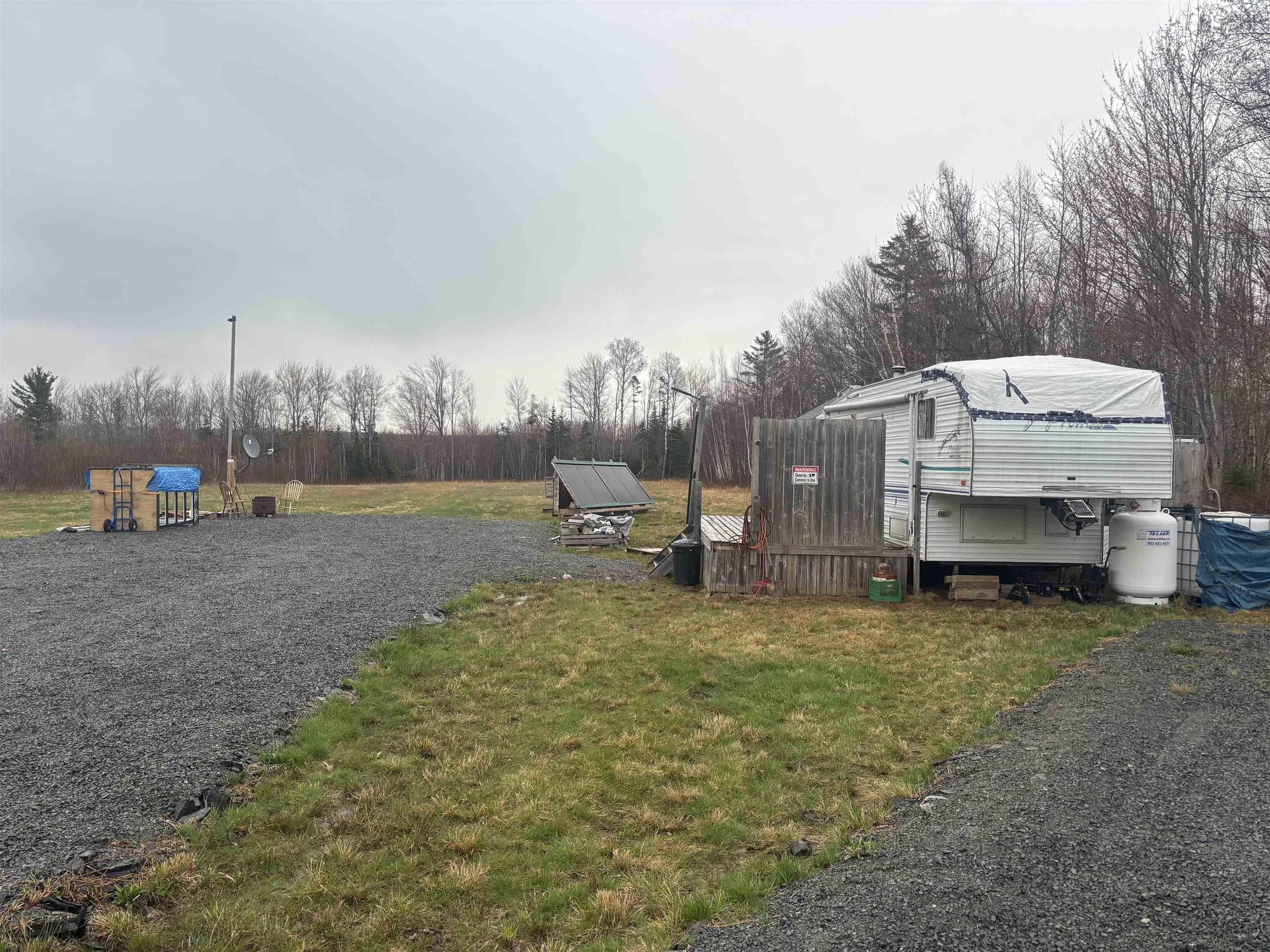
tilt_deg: -3.0
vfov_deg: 53.1
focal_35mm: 26
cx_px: 635
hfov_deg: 67.3
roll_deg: -2.1
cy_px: 476
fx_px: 954
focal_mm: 5.96
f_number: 1.6
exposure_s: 1/502
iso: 50
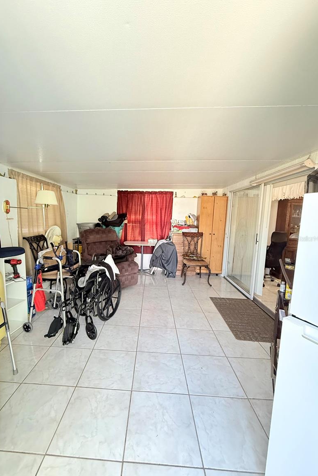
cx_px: 142
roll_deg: -0.7
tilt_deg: -9.2
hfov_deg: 77.1
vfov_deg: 100.4
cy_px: 239
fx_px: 199
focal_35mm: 15
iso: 500
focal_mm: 2.22
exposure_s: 1/60
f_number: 2.2
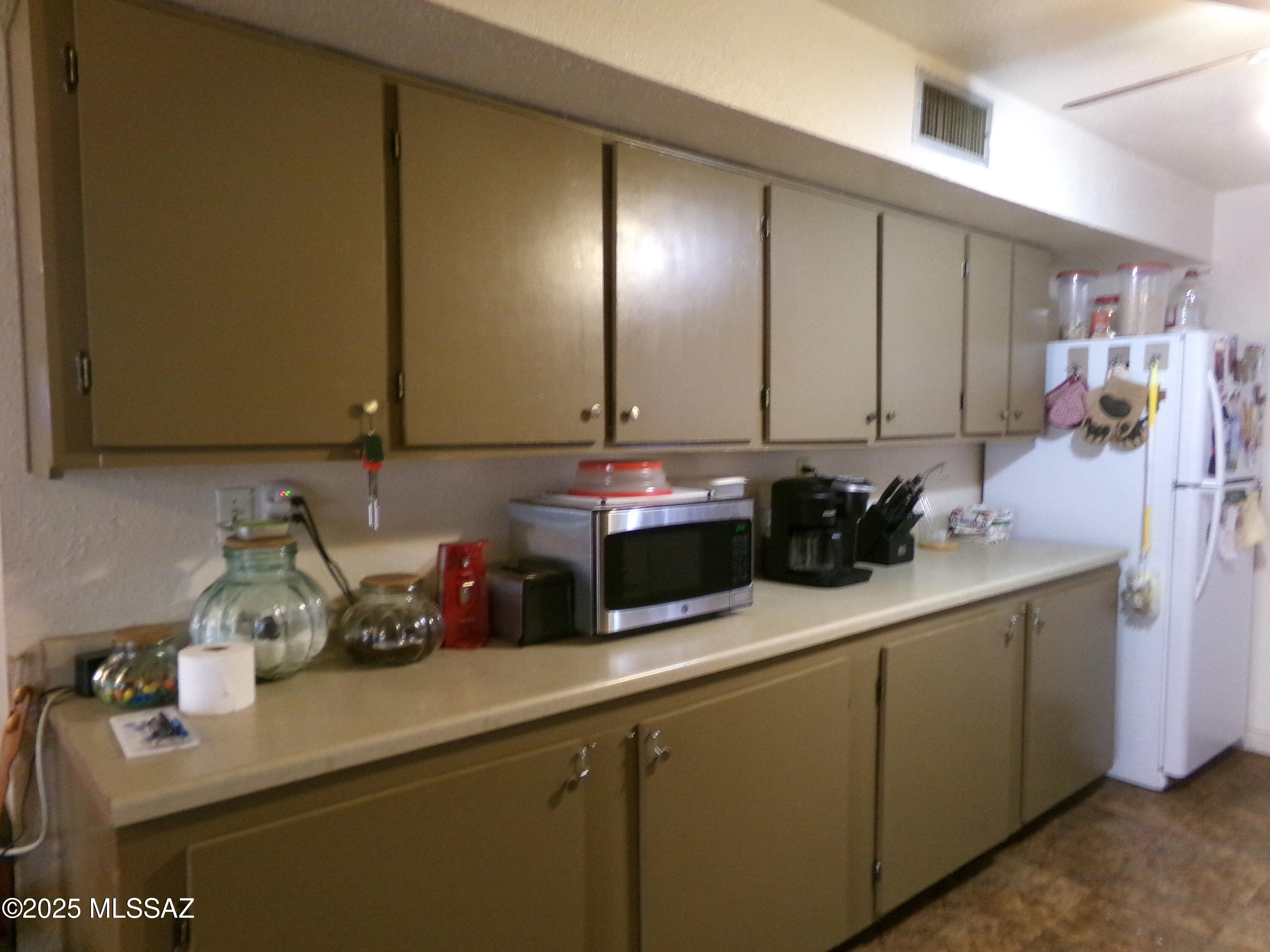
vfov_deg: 56.8
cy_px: 476
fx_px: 881
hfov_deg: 71.6
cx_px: 635
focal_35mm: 24
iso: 645
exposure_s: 1/17
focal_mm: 4.3
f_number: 3.7
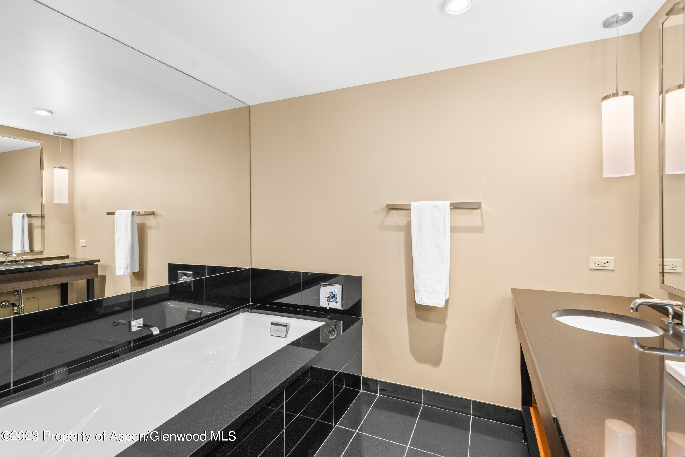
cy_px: 228
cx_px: 342
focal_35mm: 17
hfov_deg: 93.3
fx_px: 324
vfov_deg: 70.5
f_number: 7.1
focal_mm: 17
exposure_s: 1/2.5
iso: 400
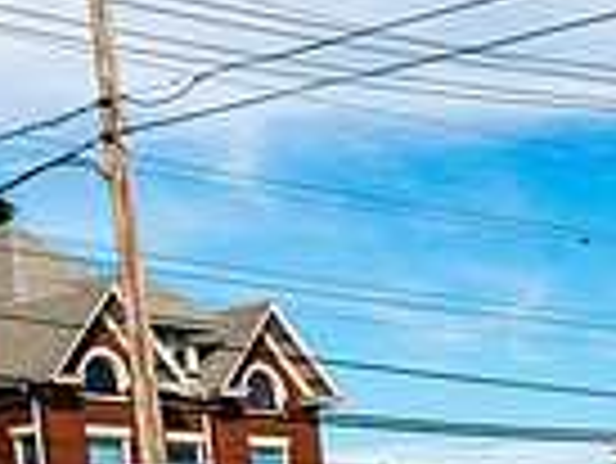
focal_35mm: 114
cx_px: -399
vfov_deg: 12.8
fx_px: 2030
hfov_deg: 15.4
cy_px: -54
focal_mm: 24
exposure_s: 1/400
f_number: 9
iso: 100
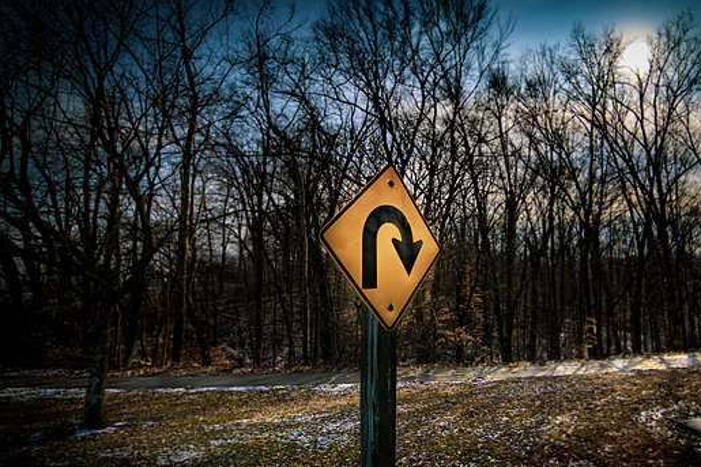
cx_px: 508
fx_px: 428
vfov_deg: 56.9
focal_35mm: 22
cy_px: 194
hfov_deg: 74.1
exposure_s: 1/8000
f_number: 2.8
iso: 100
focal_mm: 15
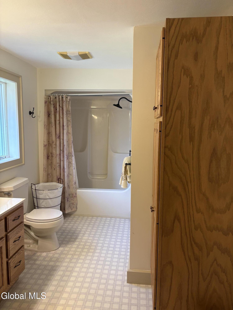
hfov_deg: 53.1
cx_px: 116
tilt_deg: -6.2
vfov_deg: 67.3
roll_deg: -1.2
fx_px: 233
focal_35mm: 26
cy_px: 155
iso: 80
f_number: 1.6
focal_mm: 5.96
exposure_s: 1/60
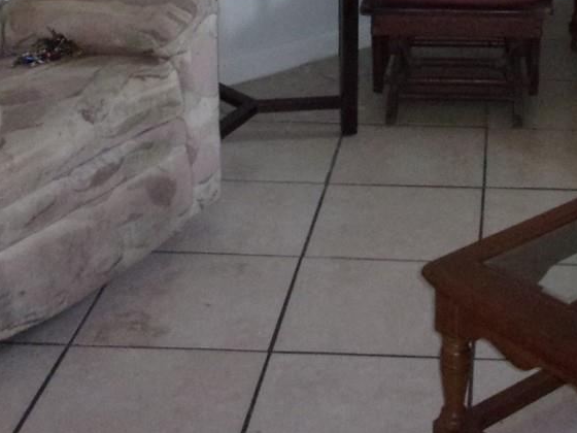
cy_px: -116
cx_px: 506
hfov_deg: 23.8
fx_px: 1333
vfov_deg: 17.4
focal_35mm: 80
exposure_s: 1/34
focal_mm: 5.1
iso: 400
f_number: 3.9
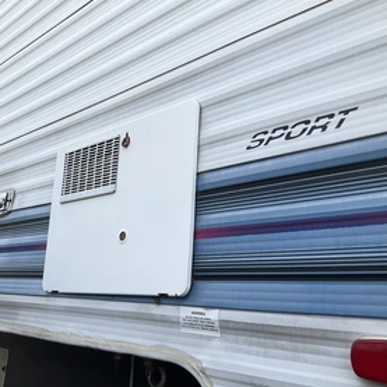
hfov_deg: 44.0
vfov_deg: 44.9
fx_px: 468
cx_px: 117
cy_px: 196
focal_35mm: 37
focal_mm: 3
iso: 25
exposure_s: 1/869
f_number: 1.8
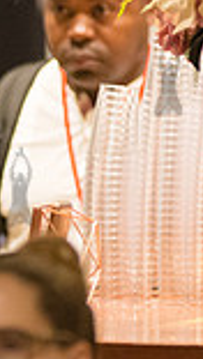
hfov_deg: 1.6
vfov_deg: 2.8
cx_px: -279
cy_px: 75
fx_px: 7448
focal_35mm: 780
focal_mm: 200
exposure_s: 1/200
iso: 4000
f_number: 2.8
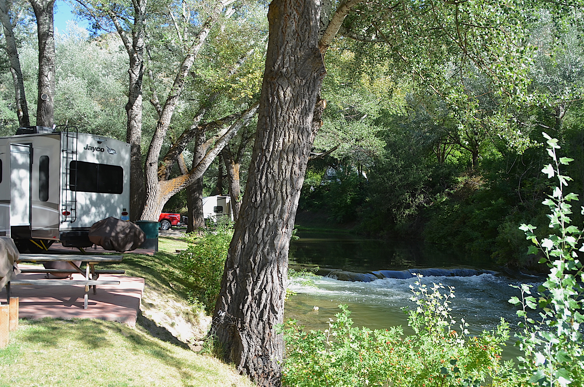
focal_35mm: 30
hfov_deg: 62.0
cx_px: 301
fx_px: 486
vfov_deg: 43.4
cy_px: 214
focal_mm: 18
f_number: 7.1
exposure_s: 1/200
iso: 200
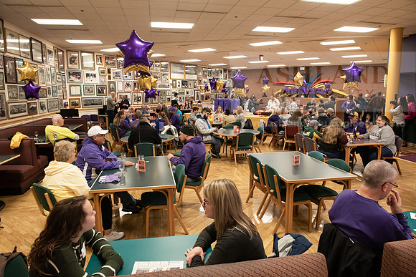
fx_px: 277
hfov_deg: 73.7
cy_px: 138
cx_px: 208
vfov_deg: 53.2
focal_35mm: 24
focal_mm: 24
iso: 1250
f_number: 5.6
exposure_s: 1/60
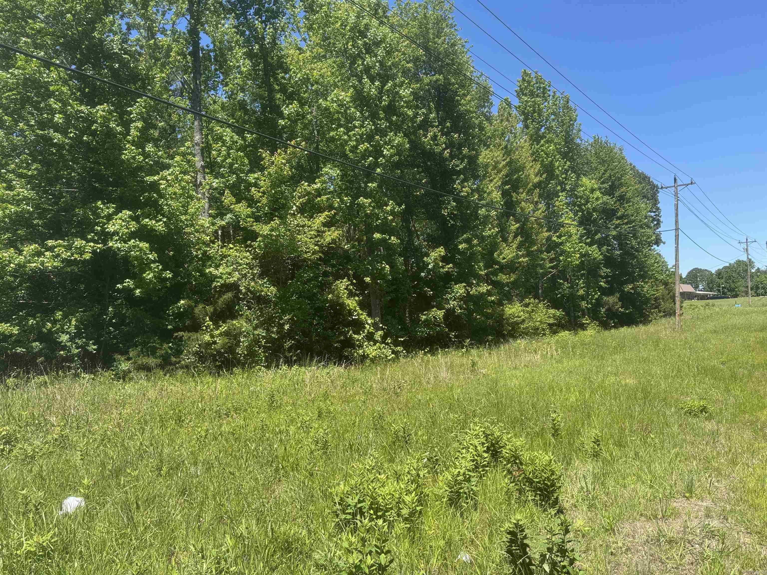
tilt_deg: +2.7
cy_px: 288
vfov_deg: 56.8
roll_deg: +2.1
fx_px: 532
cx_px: 384
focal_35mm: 24
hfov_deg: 71.6
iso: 80
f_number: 1.78
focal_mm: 6.76
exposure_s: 1/1818
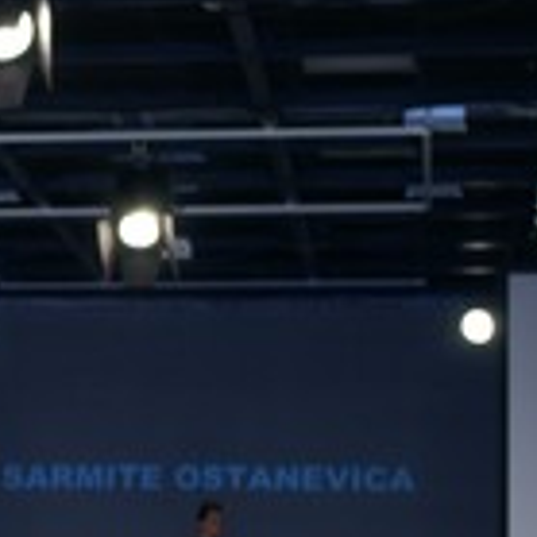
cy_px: 402
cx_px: -448
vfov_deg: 9.2
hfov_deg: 8.8
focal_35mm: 190
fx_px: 3335
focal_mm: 40
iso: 200
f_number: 4.5
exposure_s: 1/60
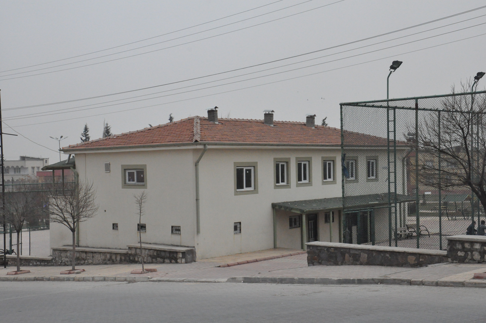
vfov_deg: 23.7
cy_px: 162
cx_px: 243
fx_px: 769
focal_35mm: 57
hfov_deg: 35.1
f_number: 11
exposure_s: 1/500
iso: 3200
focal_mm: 38
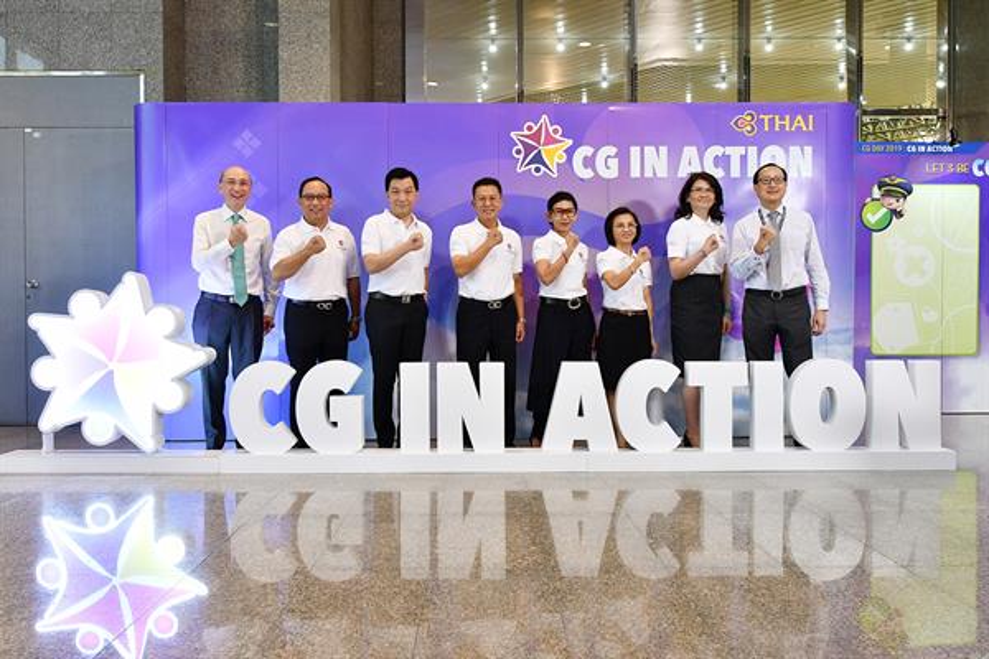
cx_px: 494
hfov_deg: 61.9
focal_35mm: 30
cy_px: 330
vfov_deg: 43.6
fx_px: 824
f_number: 3.5
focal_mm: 20
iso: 1100
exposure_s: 1/80
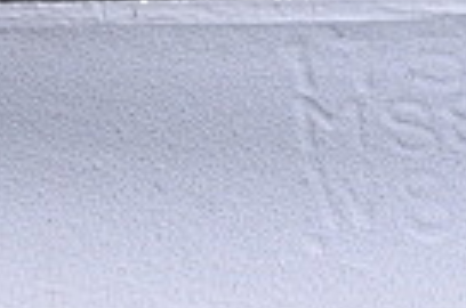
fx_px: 7710
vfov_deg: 2.3
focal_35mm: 597
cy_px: 657
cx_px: 874
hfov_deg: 3.4
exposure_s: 1/80
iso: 160
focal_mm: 50
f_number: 7.1
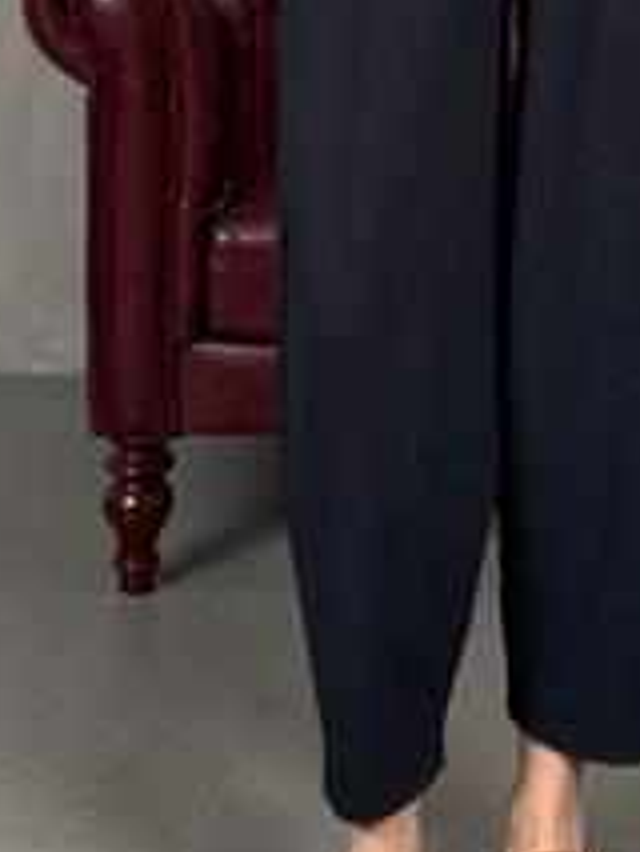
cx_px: 578
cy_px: -440
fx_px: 2610
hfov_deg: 13.8
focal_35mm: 106
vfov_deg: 16.8
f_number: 1.78
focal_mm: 6.76
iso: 125
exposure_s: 1/121
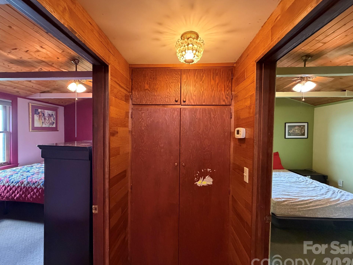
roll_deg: -0.6
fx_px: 153
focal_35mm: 15
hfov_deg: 98.2
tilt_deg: -2.0
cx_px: 173
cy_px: 135
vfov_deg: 81.8
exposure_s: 1/60
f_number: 2.2
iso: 800
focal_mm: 2.22
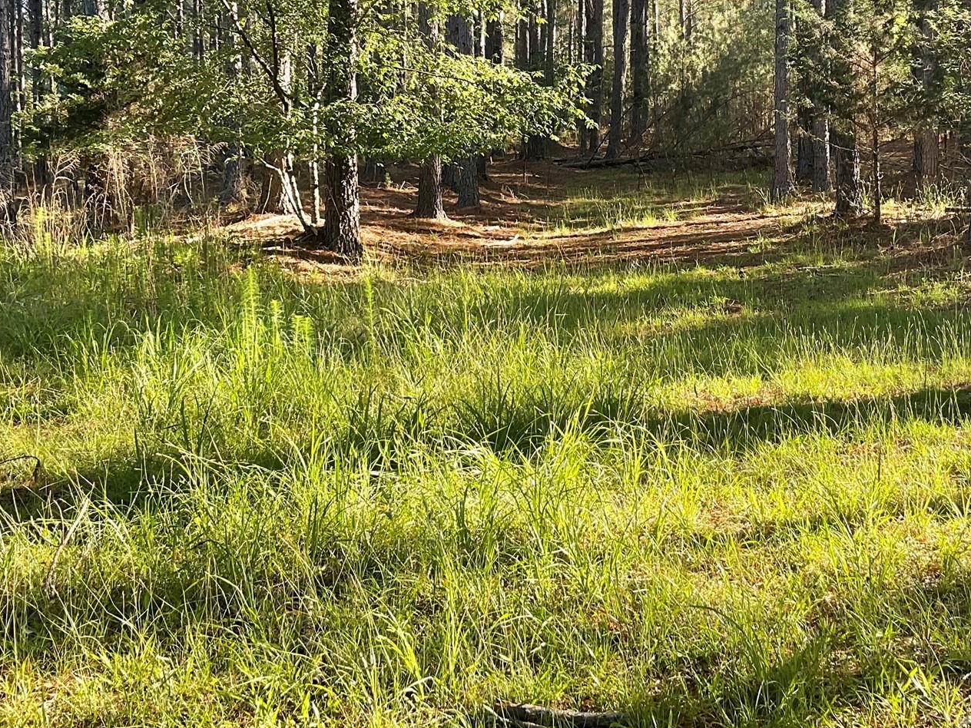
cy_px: 220
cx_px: 542
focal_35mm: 47
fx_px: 1318
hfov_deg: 40.4
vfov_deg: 30.6
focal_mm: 3
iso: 25
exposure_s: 1/122
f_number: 1.8
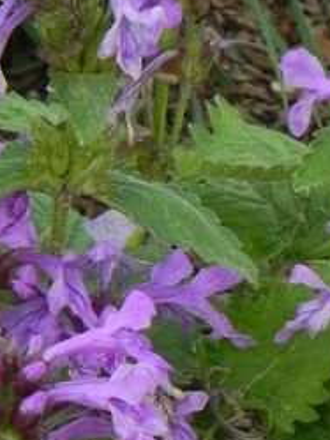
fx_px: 10084
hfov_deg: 1.9
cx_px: 175
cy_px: 226
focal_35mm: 794
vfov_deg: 2.5
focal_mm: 44
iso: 160
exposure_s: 1/160
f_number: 5
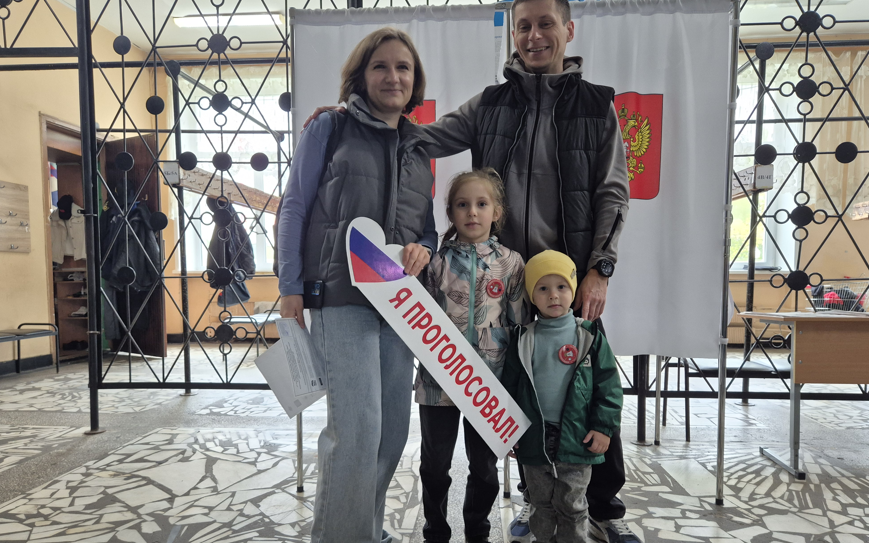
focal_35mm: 25
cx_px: 437
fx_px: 592
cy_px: 316
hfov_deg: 72.5
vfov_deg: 49.1
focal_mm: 5.4
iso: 400
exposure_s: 1/100
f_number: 1.8
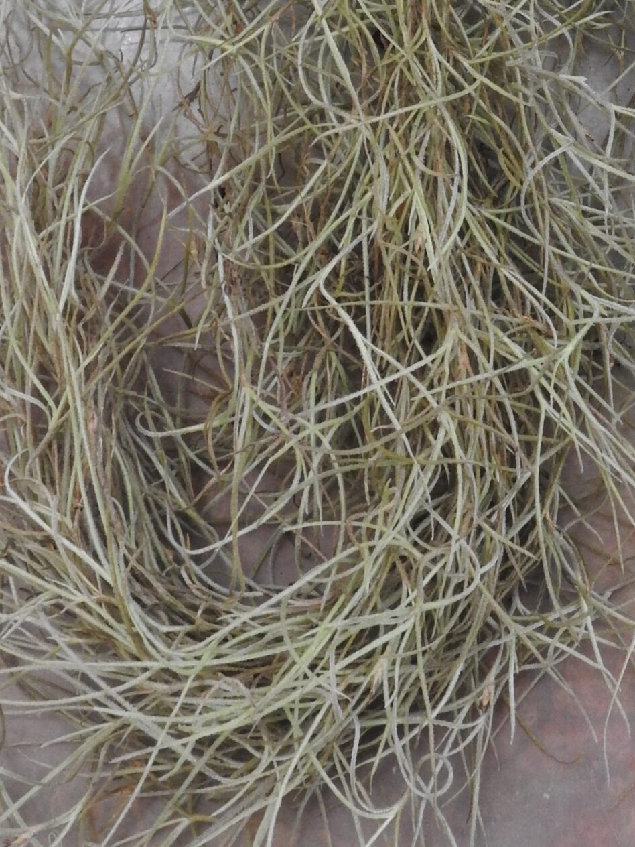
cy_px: 84
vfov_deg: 23.5
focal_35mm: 81
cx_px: 558
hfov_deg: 18.0
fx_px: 1981
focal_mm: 7.2
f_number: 6
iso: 400
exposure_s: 1/30
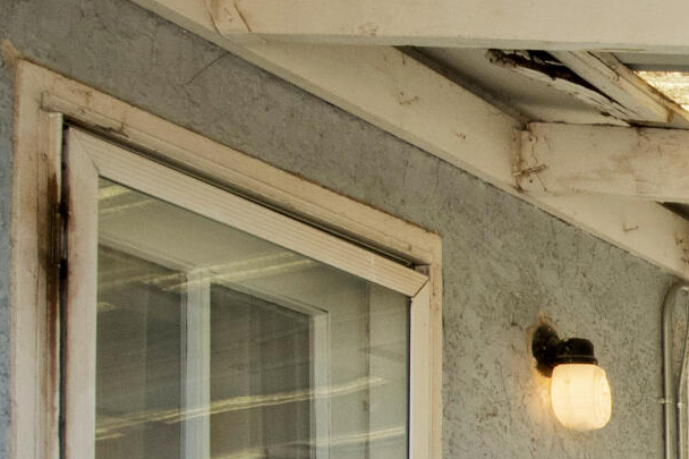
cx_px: 1449
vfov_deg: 16.3
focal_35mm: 74
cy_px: 746
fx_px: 1416
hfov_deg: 17.4
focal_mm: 10
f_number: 13
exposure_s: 1/80
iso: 400
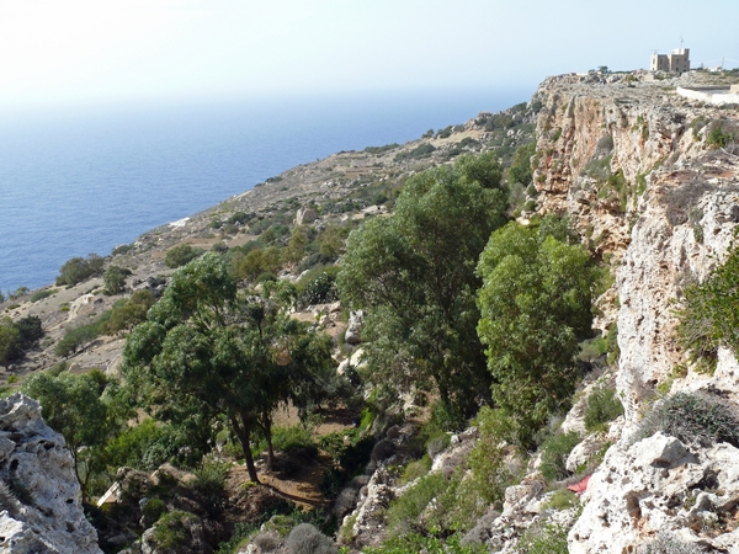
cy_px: 277
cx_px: 370
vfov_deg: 40.7
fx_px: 747
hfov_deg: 52.6
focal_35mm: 35
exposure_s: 1/250
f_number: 5.6
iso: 100
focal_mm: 7.4
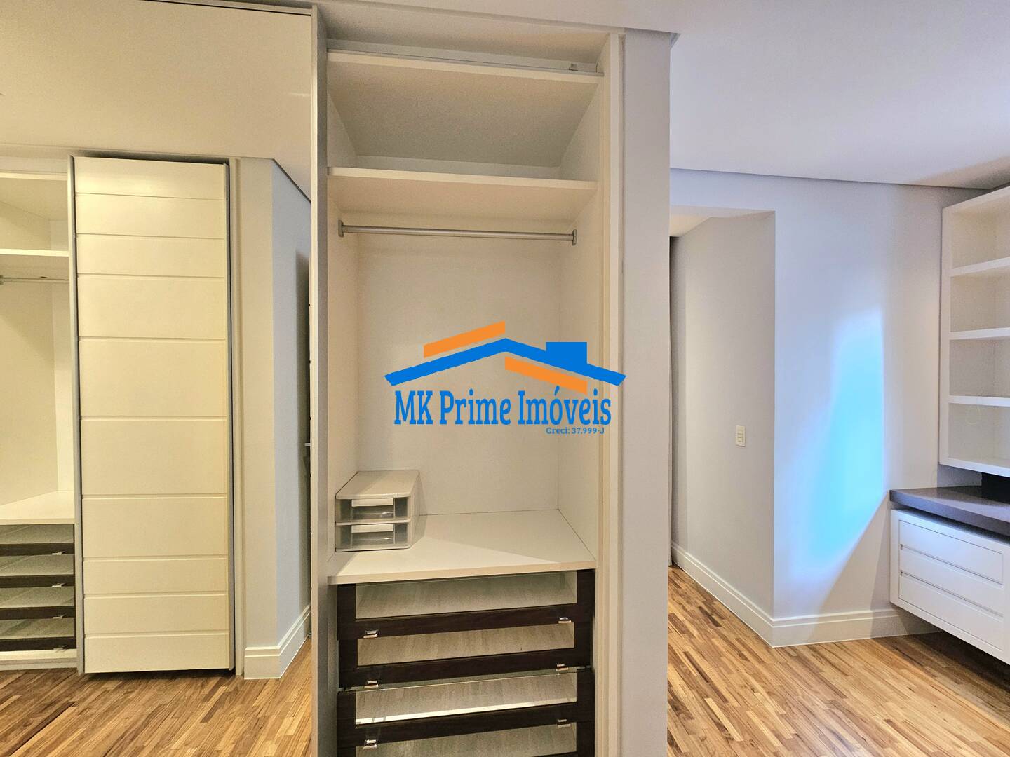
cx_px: 505
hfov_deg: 106.2
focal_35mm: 13
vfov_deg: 89.9
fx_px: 379
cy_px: 378
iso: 320
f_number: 2.2
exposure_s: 1/60.2
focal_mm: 2.2
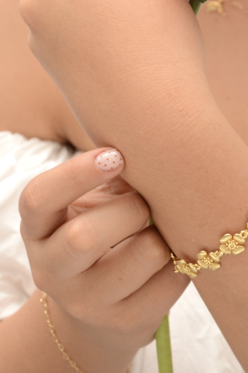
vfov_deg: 16.9
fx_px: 1250
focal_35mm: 121
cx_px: 217
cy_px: 157
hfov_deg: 11.3
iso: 500
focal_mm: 45
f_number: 8
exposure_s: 1/250
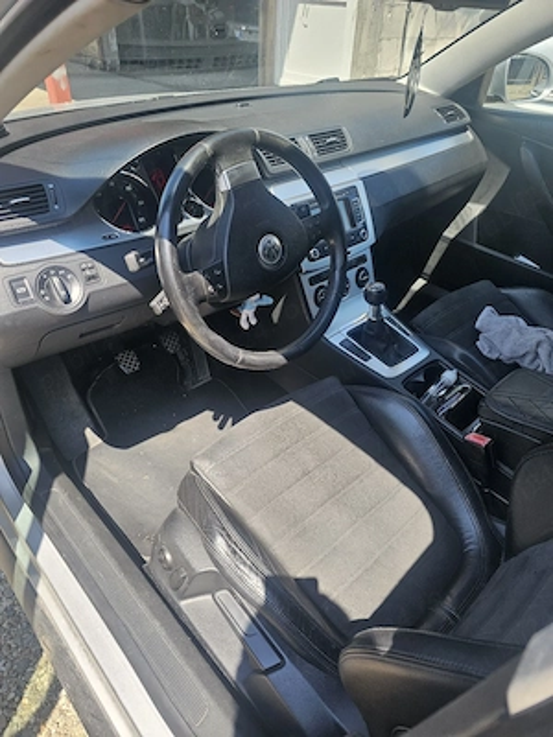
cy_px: 368
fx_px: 490
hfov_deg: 58.9
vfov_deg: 73.9
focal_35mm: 23
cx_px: 276
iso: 10
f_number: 1.7
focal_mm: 6.3
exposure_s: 1/152
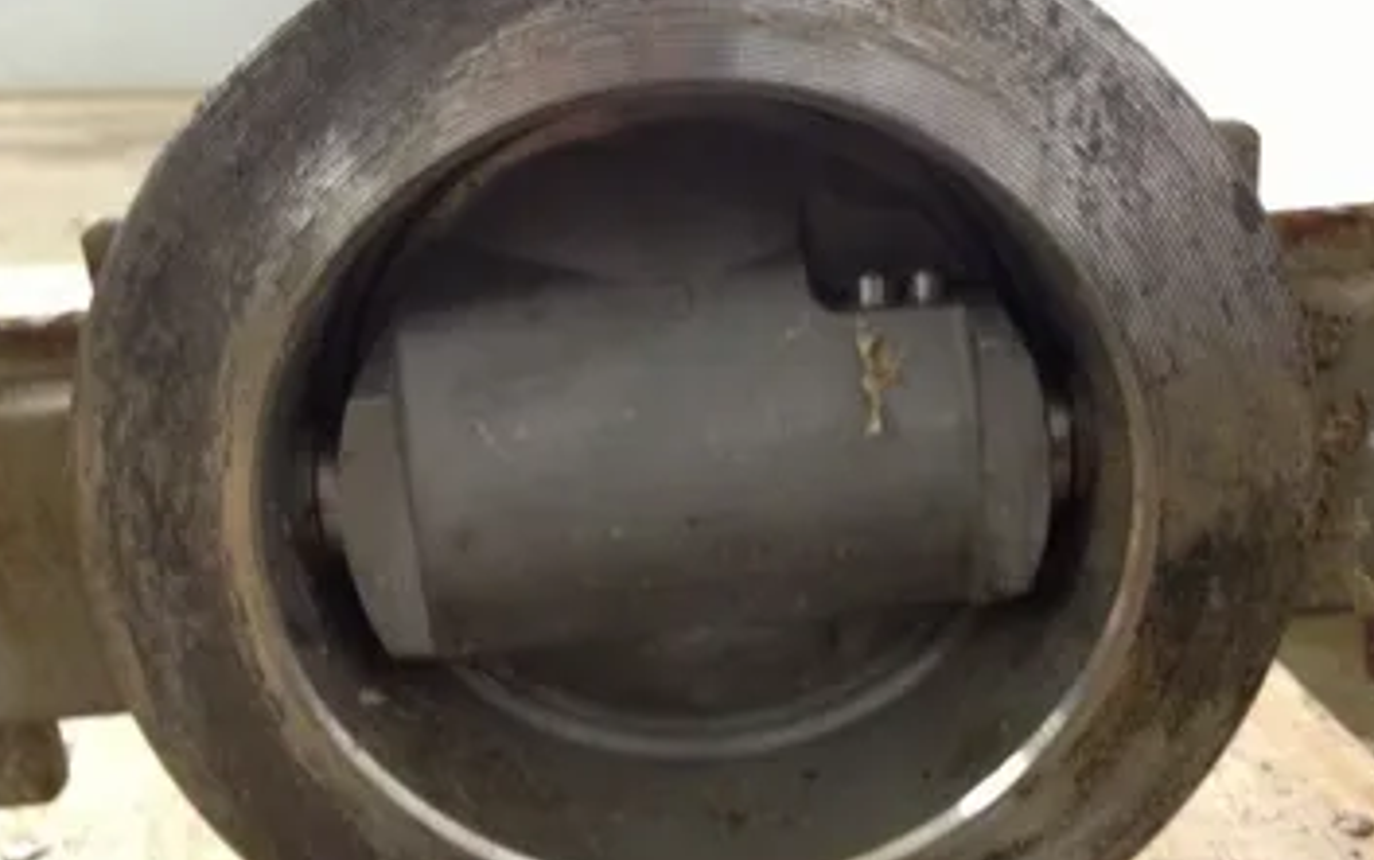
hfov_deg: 47.2
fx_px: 1573
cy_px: 444
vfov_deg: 30.6
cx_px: 701
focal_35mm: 42
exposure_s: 1/15
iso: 400
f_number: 2.4
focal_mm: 4.28
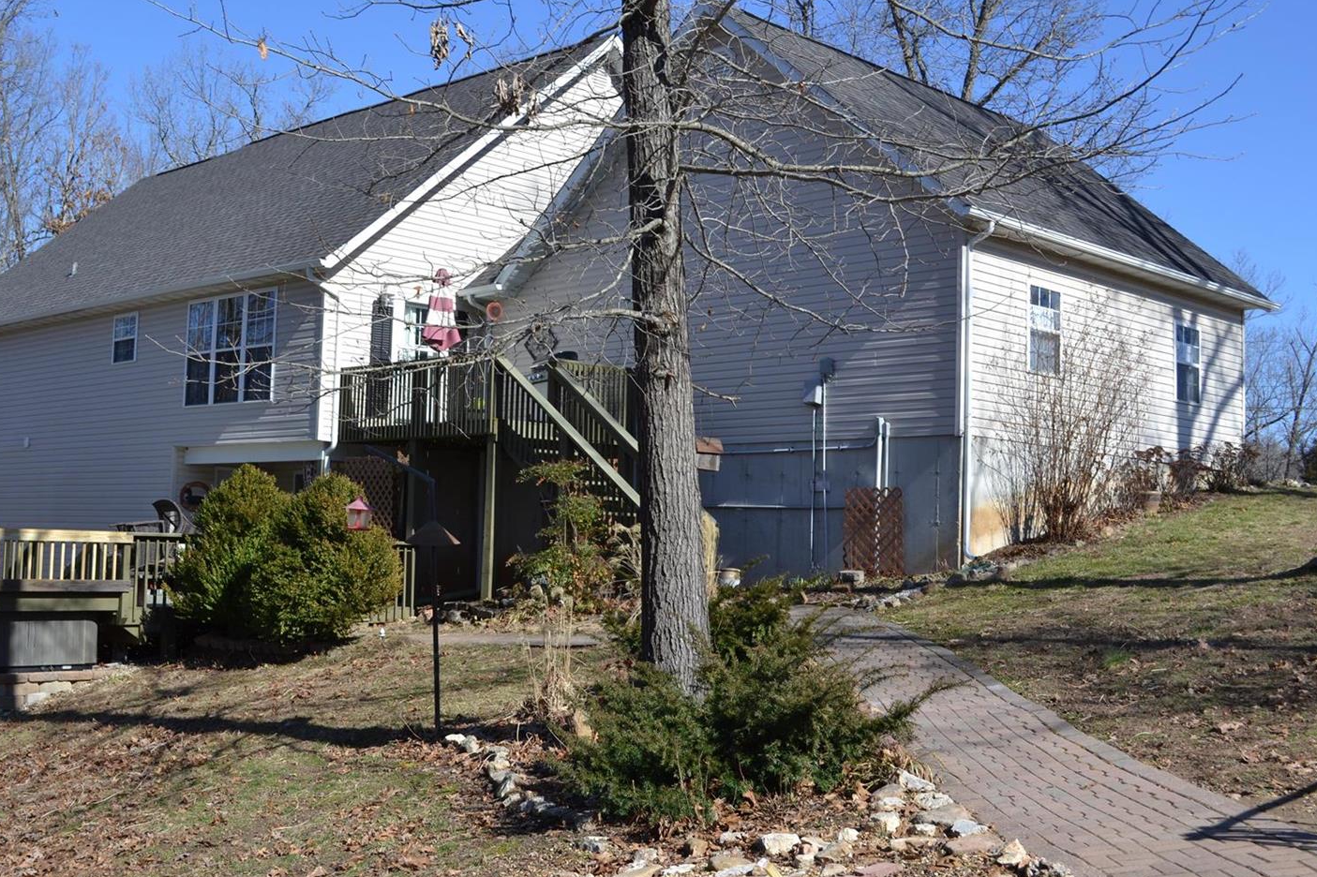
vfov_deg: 32.6
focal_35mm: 41
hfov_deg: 47.3
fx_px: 1499
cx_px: 588
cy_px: 437
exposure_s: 1/250
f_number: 8
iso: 100
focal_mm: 24
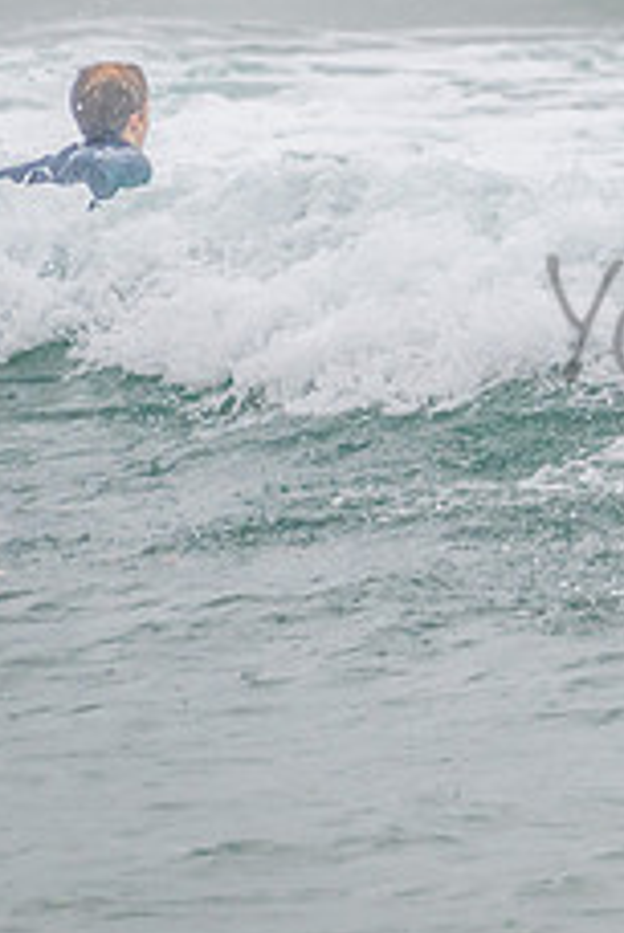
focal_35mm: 1547
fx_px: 40158
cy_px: 322
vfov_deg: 1.3
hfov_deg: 0.9
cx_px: 898
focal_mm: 500
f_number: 5.6
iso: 640
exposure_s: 1/640
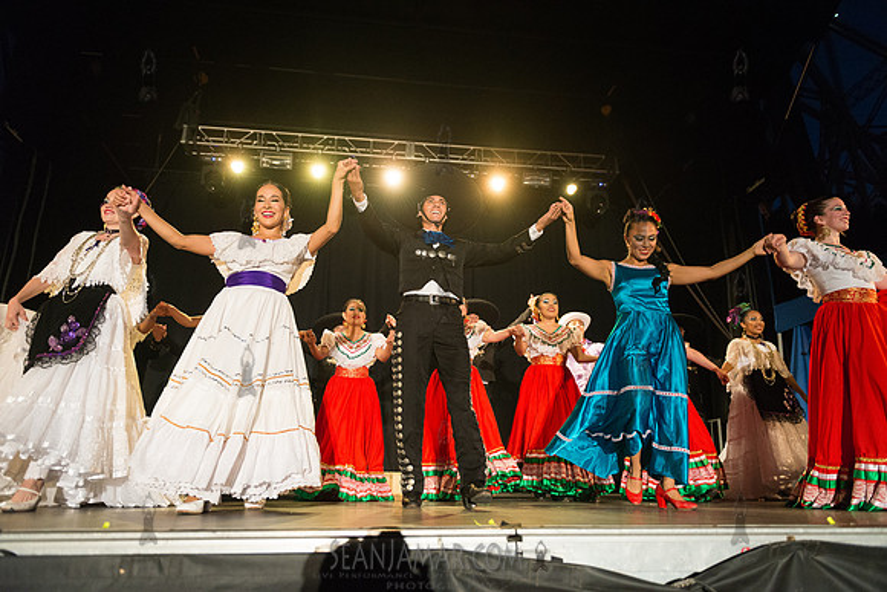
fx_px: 591
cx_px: 444
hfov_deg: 73.7
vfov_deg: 53.2
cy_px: 296
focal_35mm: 24
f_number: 2.8
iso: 4000
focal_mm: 24
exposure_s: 1/500
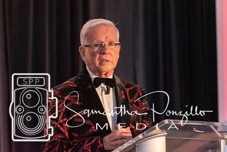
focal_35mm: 240
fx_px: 1514
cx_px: 114
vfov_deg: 5.7
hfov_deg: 8.6
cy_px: 76
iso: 6400
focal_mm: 160
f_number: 5
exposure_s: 1/60
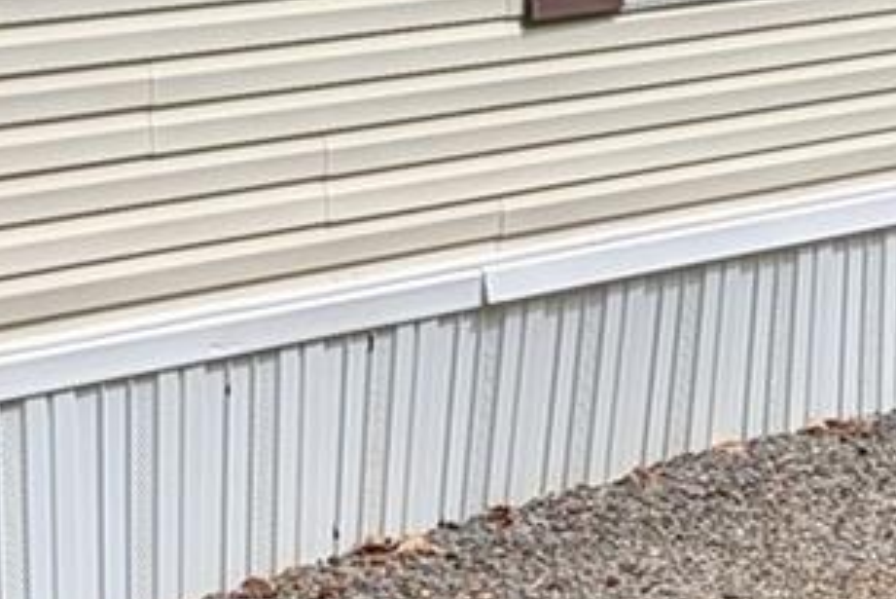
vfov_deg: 8.2
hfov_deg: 12.3
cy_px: 29
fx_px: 4133
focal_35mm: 166
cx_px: 747
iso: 19
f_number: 1.68
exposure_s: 1/9901
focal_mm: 6.9
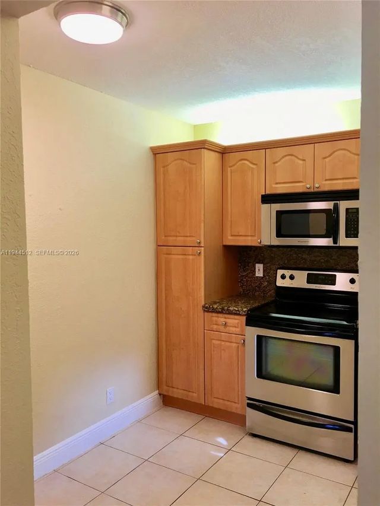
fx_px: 424
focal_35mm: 29
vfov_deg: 61.7
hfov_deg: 48.2
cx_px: 190
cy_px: 253
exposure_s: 1/30
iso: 25
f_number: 2.2
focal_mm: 4.15
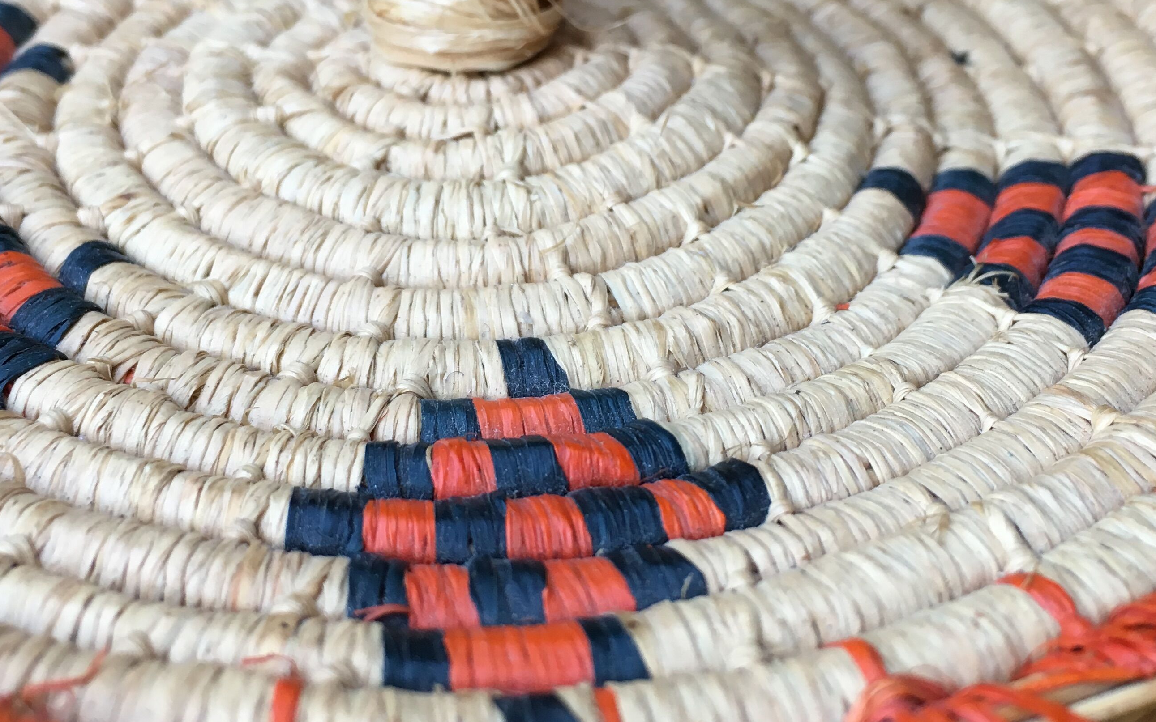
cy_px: 343
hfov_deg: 41.8
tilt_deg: -56.8
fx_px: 1512
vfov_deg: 26.9
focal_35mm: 48
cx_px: 593
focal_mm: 4.15
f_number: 2.2
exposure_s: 1/33
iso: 25
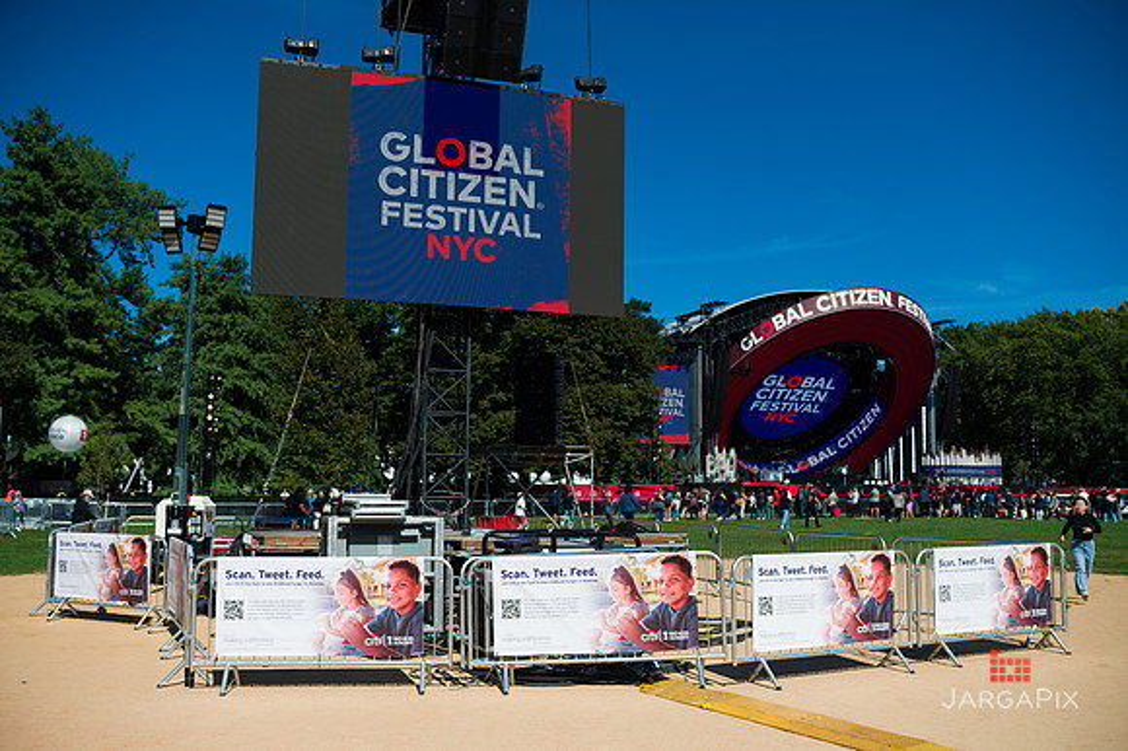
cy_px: 376
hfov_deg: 54.5
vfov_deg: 37.8
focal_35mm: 35
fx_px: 1096
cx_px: 564
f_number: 5
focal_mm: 35
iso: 200
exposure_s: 1/6400
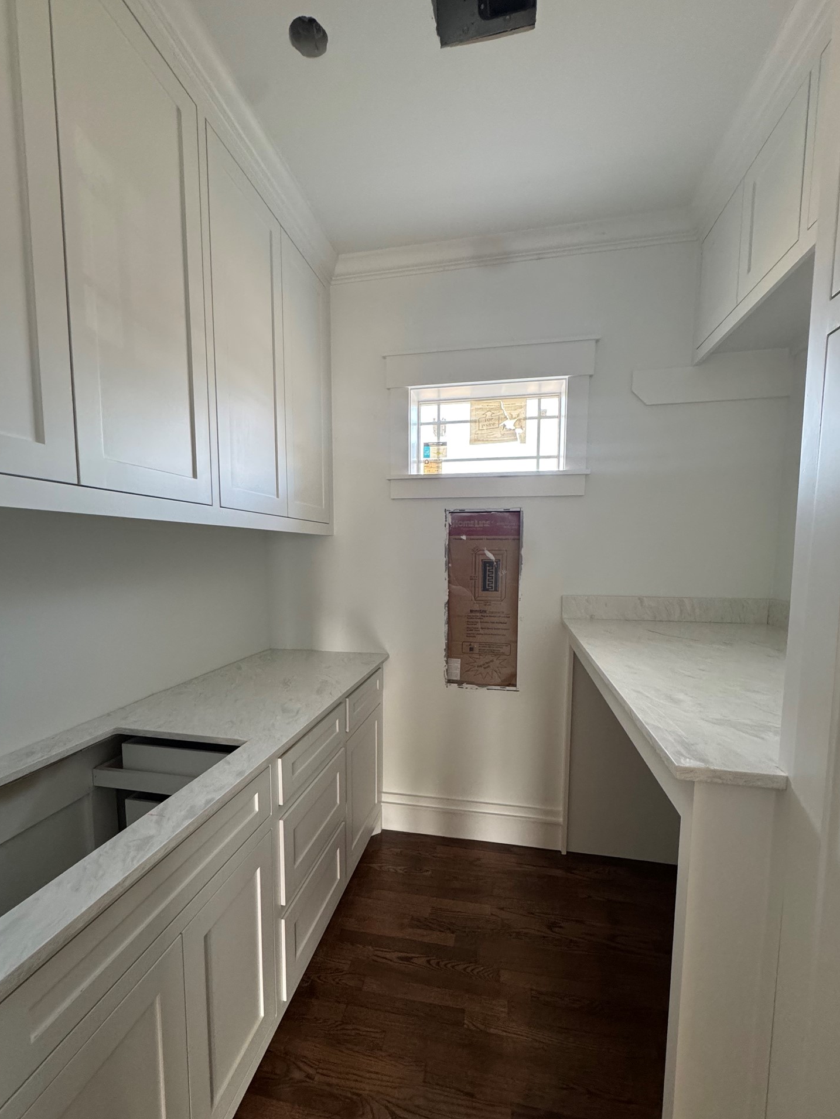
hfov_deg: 81.7
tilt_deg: -5.0
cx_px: 404
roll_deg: -0.4
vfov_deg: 98.0
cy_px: 597
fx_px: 485
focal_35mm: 15
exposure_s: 1/99
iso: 320
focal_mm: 2.22
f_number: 2.2
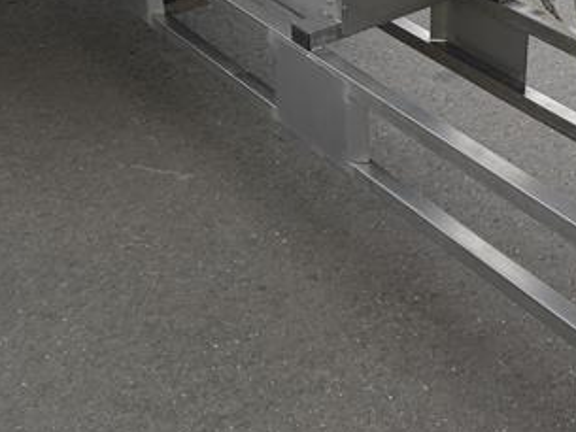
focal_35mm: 67
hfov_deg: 28.8
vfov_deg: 21.1
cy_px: -11
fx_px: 1115
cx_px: 386
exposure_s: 1/200
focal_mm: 16
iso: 160
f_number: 5
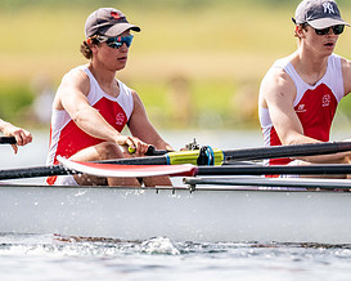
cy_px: 95
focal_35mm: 1197
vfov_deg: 1.3
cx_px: 301
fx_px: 12426
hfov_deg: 1.6
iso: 220
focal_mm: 600
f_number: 4
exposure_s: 1/2500
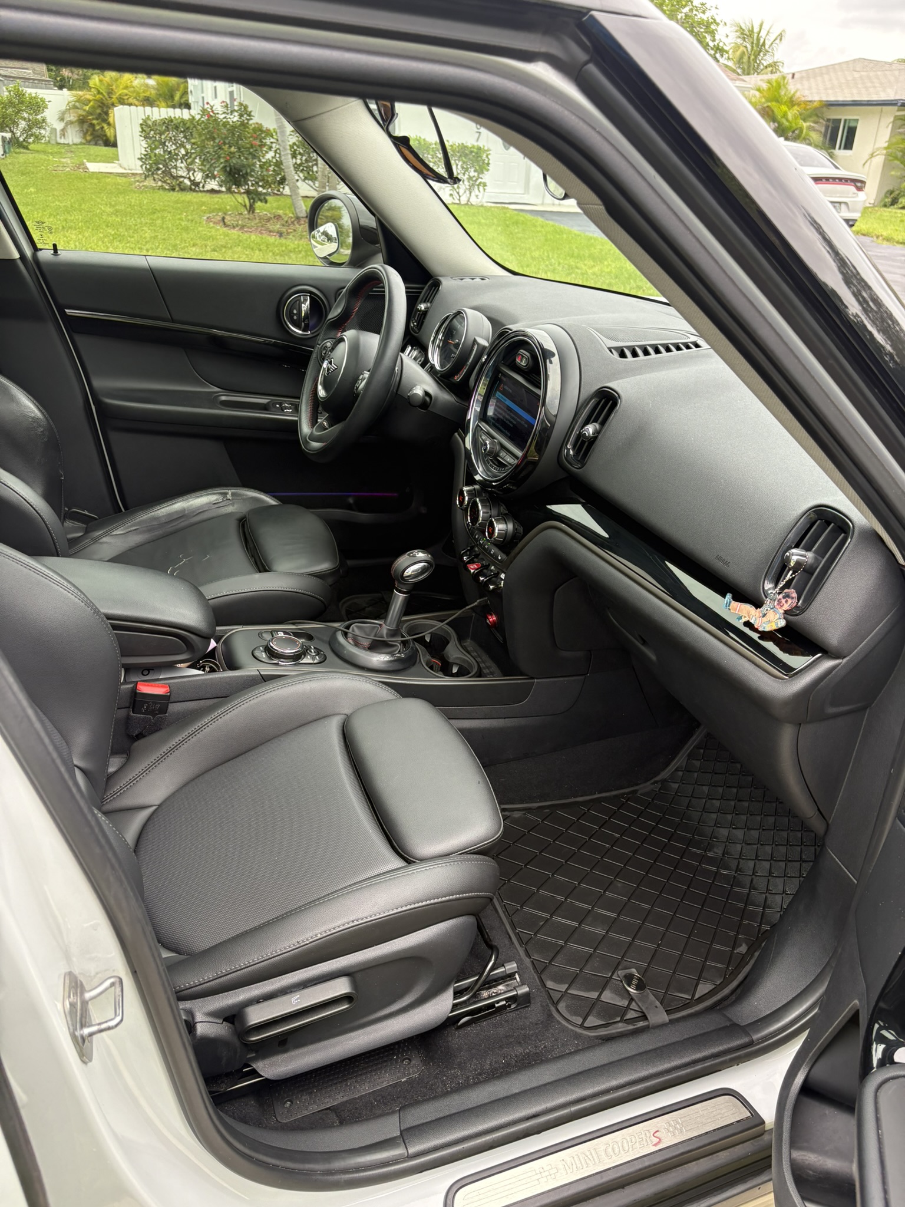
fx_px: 906
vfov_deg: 67.3
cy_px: 604
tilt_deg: -25.0
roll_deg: -2.7
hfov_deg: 53.1
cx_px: 452
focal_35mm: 26
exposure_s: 1/274
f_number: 1.6
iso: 64
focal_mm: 5.96
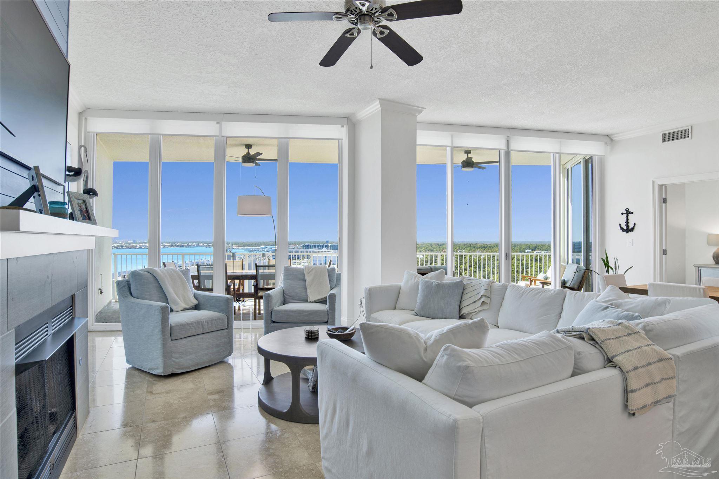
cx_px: 360
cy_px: 240
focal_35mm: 18
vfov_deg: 67.4
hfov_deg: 90.0
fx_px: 359
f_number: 11
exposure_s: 1/25
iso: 200
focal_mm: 18
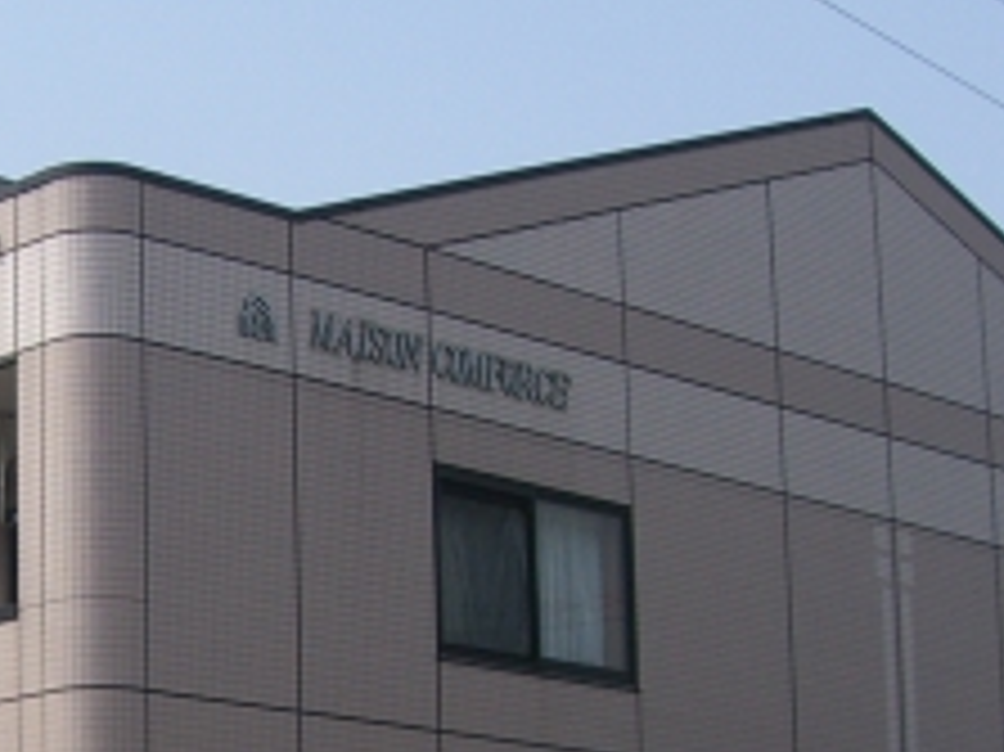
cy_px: 707
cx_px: 27
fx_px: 3160
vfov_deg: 13.4
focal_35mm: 109
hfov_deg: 17.7
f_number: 4.3
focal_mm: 6.2
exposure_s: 1/640
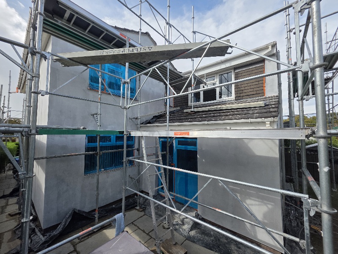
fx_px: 127
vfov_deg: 89.9
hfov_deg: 106.2
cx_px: 169
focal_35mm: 13
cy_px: 127
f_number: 1.9
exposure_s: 1/1429
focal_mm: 2.2
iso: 40
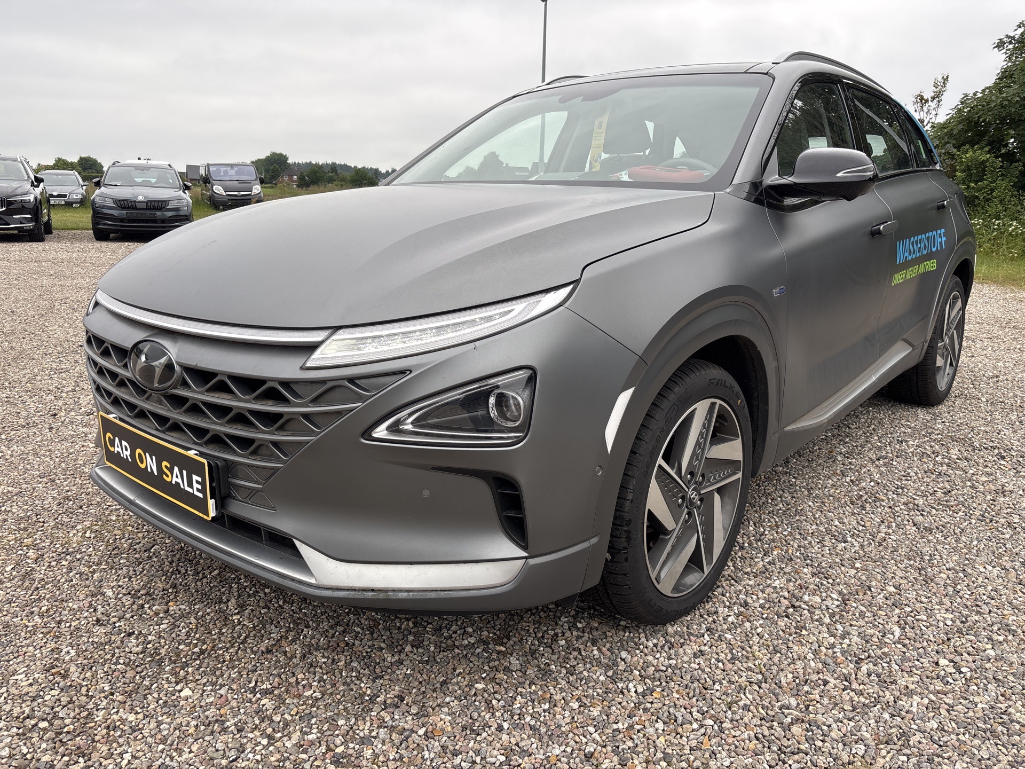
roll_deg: -3.1
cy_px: 384
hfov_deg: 67.3
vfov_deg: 53.1
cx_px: 512
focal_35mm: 26
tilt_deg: -12.9
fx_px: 770
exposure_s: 1/510
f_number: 1.6
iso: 50
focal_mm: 5.96
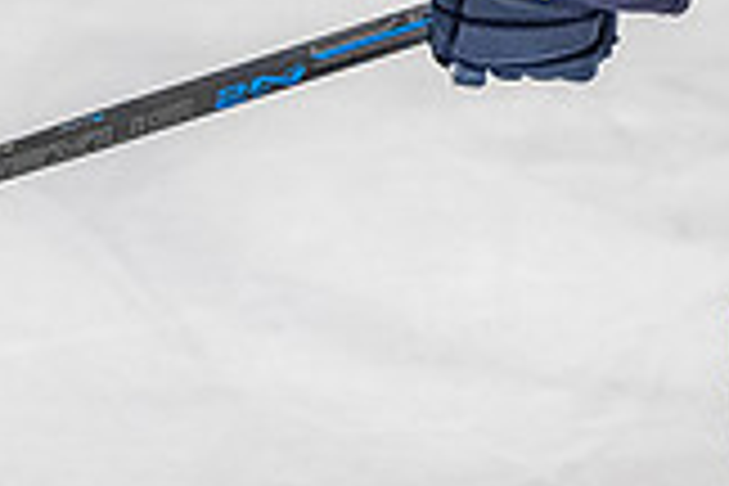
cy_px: -365
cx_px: 1129
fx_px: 15490
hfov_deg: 2.7
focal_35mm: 765
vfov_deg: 1.8
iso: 1600
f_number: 3.2
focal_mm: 130
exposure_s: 1/800
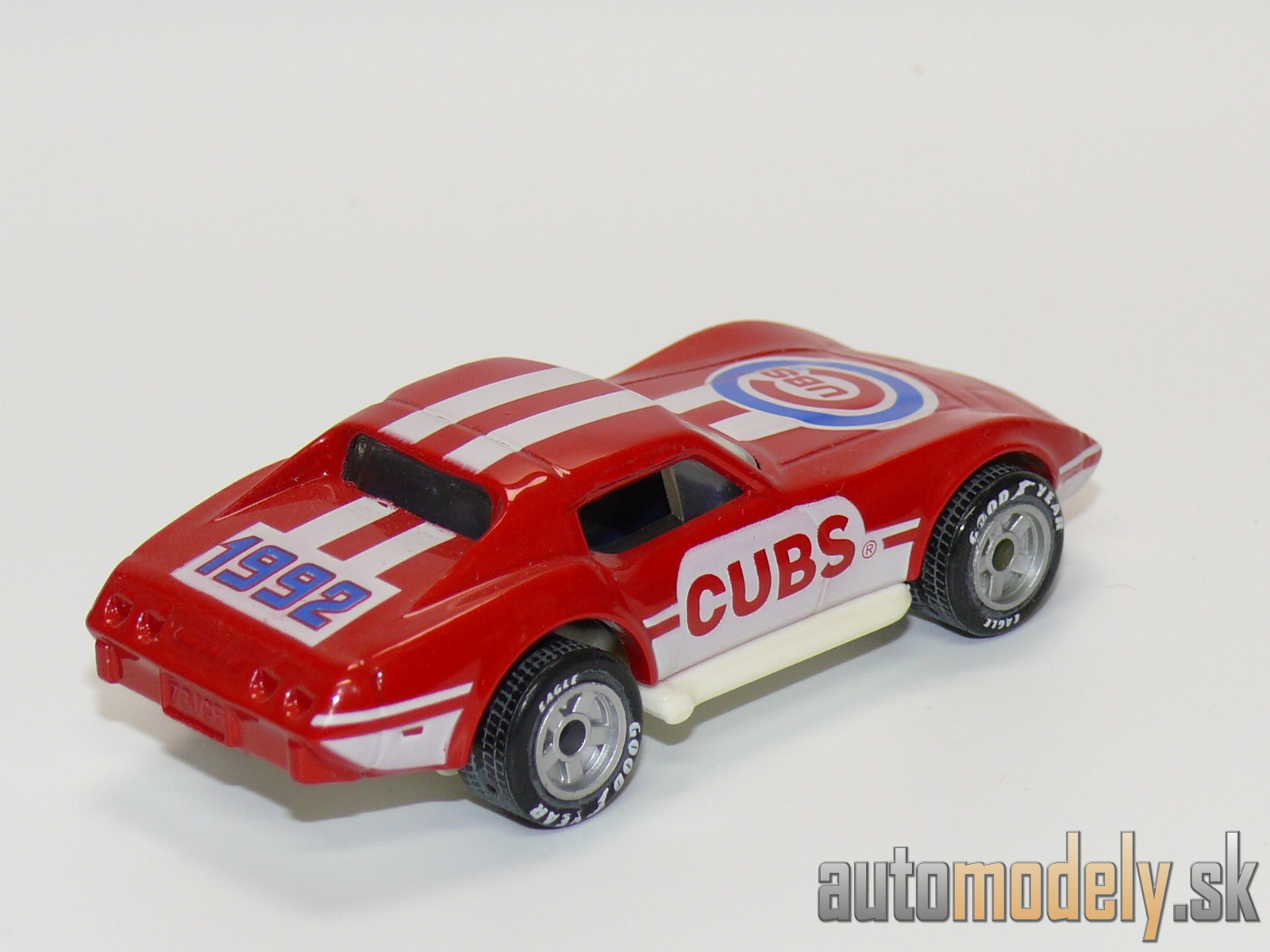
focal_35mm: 128
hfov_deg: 15.4
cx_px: 635
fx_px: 4696
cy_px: 476
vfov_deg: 11.6
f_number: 4
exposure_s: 1/30
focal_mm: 15.2
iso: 100
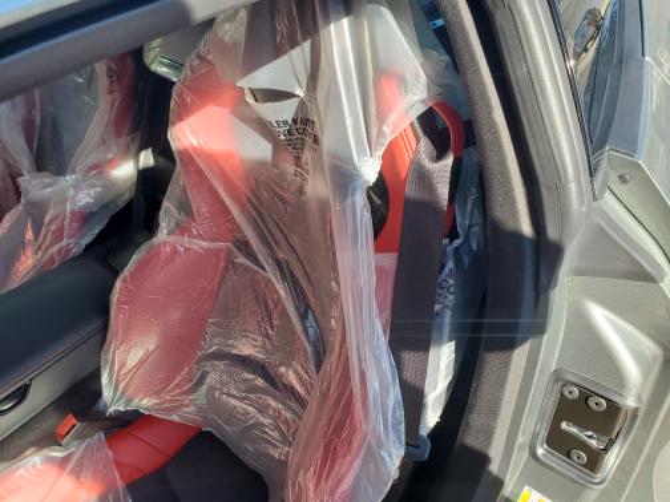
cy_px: 251
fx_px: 503
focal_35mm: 26
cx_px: 335
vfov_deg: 53.1
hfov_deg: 67.3
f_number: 2.4
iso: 50
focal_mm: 4.3
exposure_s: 1/235
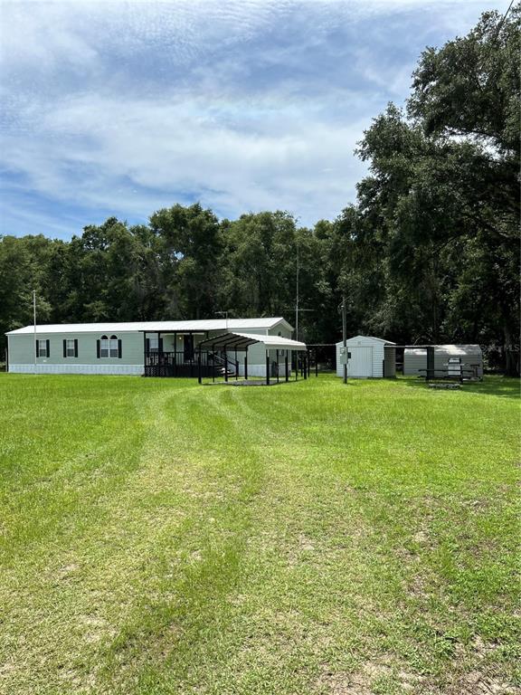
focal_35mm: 26
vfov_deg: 67.3
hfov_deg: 53.1
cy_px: 348
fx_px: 522
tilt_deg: +0.5
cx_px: 260
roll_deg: -0.9
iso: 50
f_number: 1.5
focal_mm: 5.7
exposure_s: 1/6211
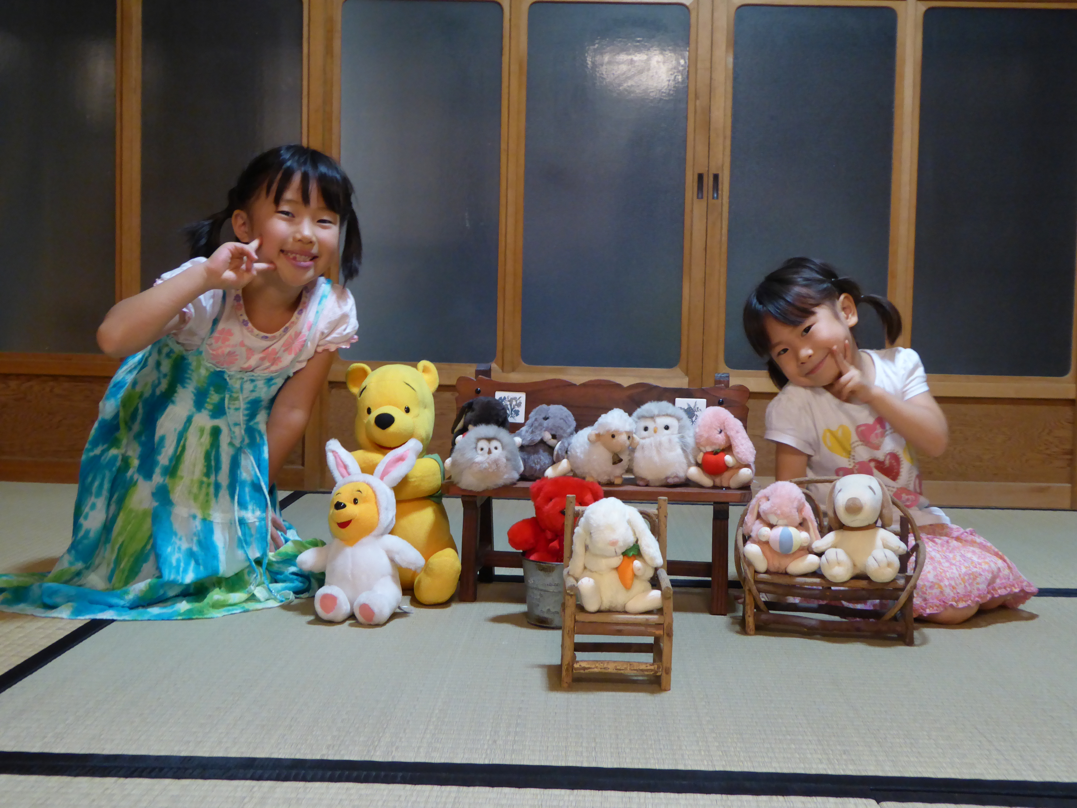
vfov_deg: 34.3
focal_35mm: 42
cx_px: 538
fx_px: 1307
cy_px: 404
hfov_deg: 44.8
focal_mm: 7.2
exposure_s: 1/5
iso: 400
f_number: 3.8
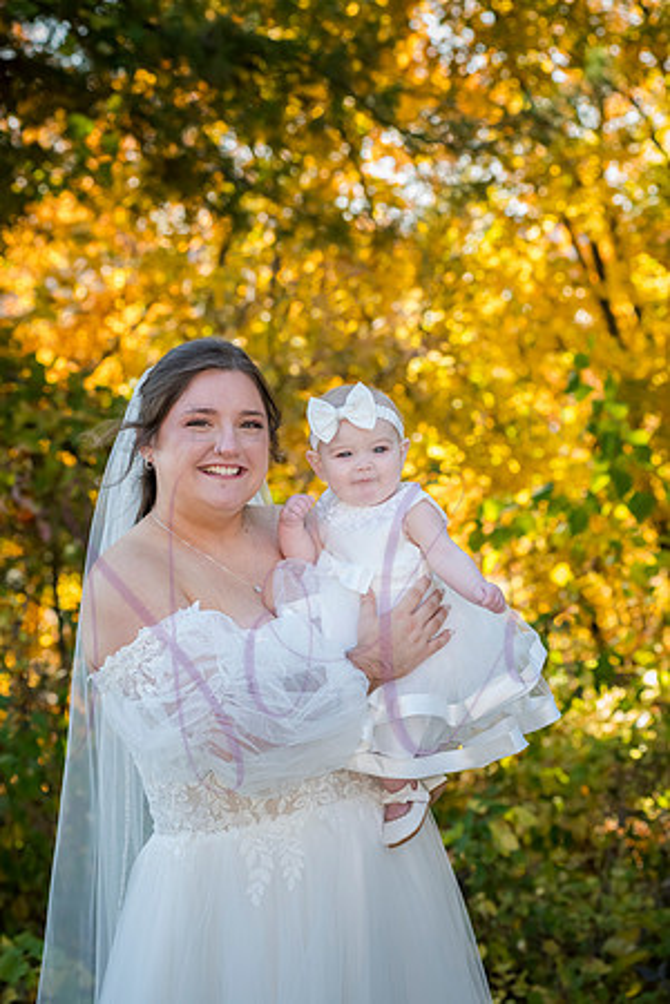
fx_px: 2568
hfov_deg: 14.9
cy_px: 502
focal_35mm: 92
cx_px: 335
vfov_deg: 22.1
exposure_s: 1/320
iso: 800
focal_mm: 92
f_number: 6.3
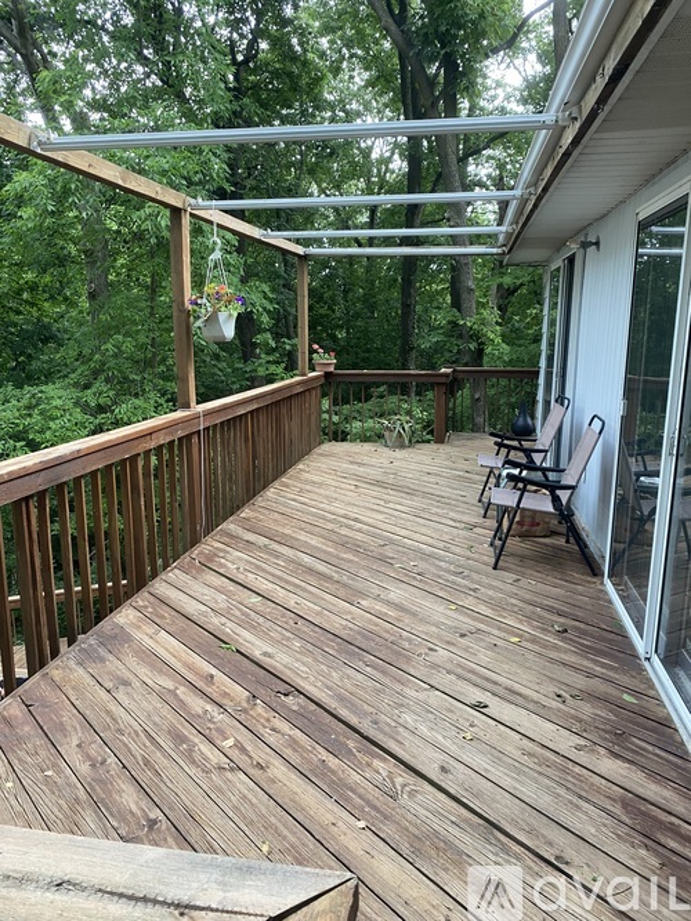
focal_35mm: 26
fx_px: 692
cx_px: 346
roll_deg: +0.5
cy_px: 460
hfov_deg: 53.0
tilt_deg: -9.6
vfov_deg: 67.3
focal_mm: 4.25
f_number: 1.8
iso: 125
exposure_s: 1/79
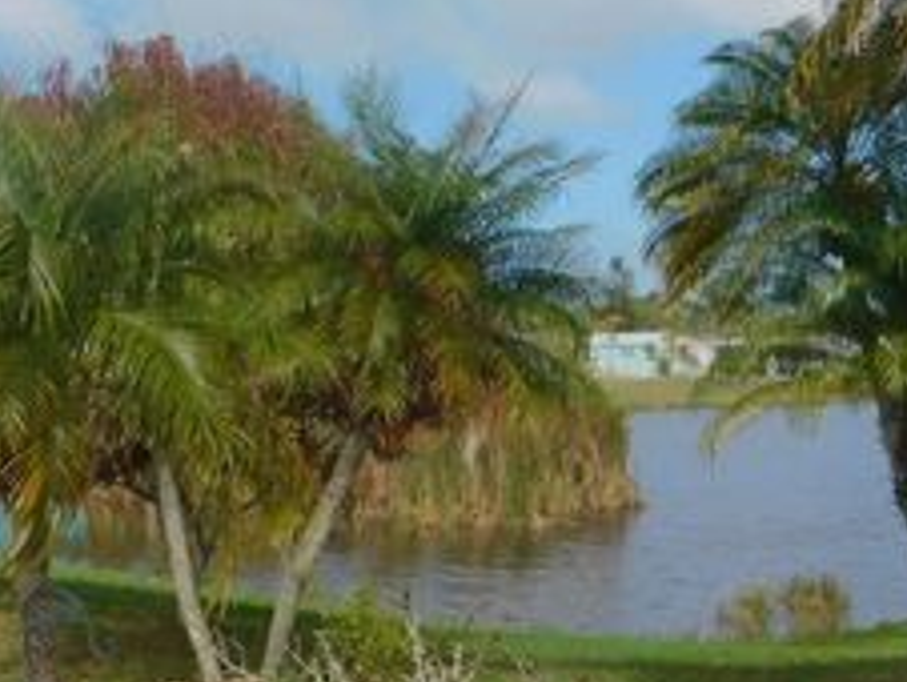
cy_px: 738
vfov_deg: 21.5
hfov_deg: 29.8
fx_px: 1705
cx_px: 506
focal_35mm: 65
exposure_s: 1/640
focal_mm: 4
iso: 125
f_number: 6
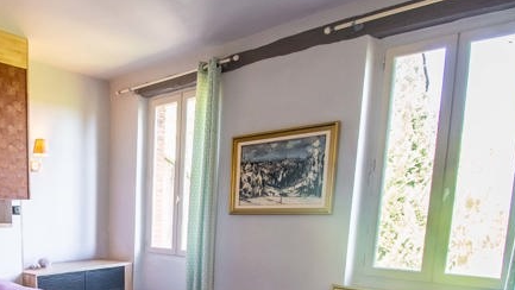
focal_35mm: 29
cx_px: 90
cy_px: 275
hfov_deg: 59.8
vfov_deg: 36.9
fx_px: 396
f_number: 6.3
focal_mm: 10
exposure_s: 1/50
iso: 800
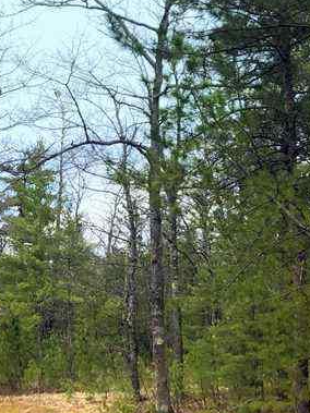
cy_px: 196
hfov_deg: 20.3
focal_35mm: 71
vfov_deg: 27.4
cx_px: 27
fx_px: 848
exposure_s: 1/1675
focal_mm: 3.99
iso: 20
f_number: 1.8
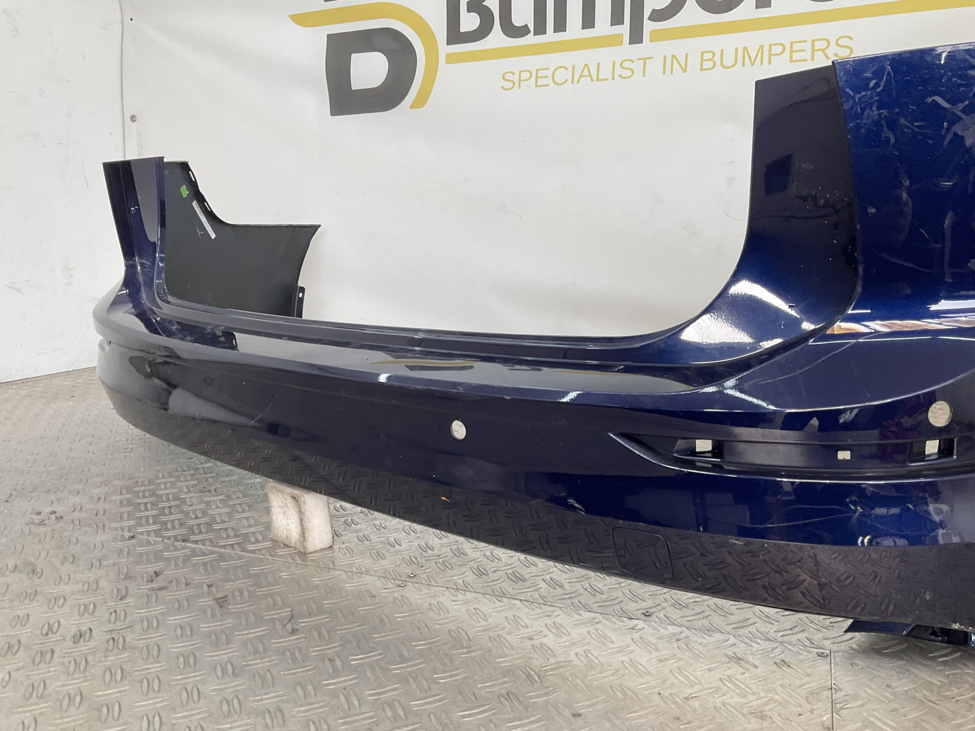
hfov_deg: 61.7
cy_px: 366
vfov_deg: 48.2
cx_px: 488
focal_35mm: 29
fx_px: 817
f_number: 1.8
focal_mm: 3
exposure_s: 1/143
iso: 16
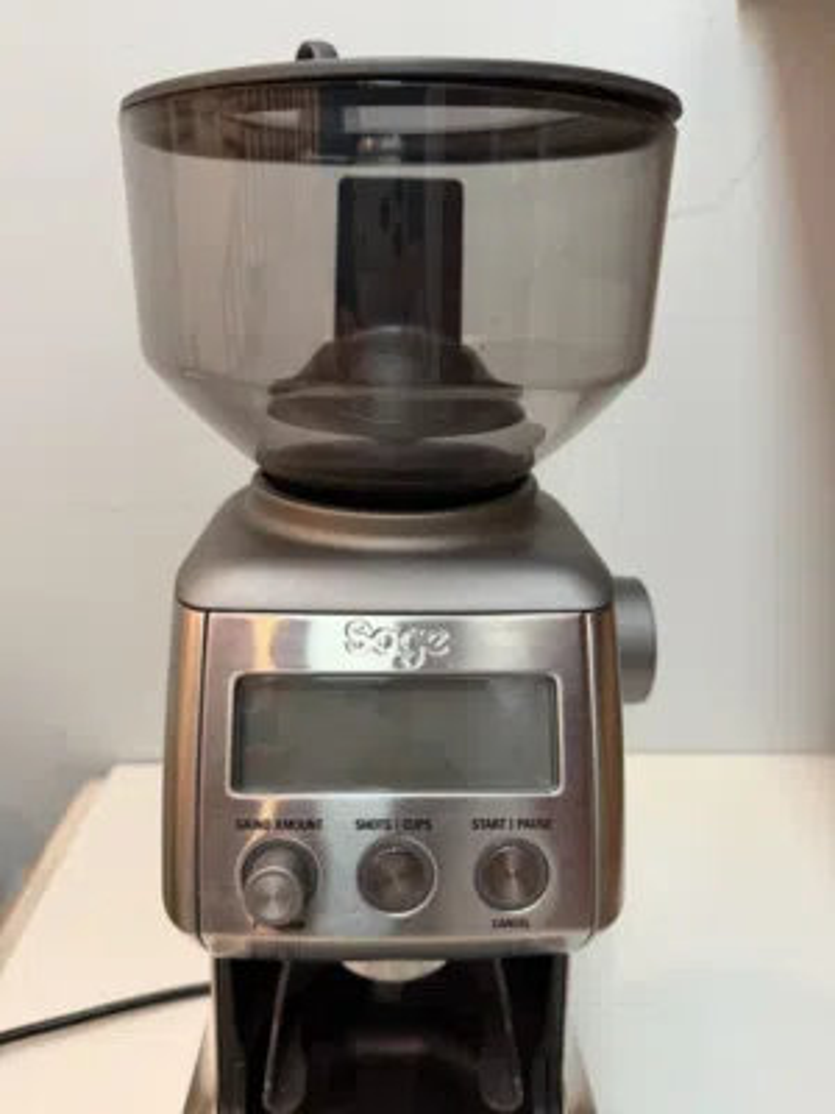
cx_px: 418
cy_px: 557
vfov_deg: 71.6
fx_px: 772
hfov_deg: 56.8
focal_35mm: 24
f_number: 1.78
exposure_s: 1/50
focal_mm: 6.76
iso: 400
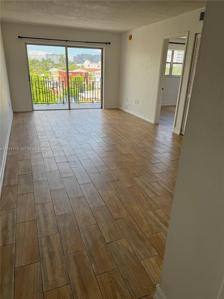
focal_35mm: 24
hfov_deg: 56.8
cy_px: 150
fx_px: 207
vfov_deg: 71.6
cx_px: 112
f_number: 1.78
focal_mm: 6.76
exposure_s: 1/397
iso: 80
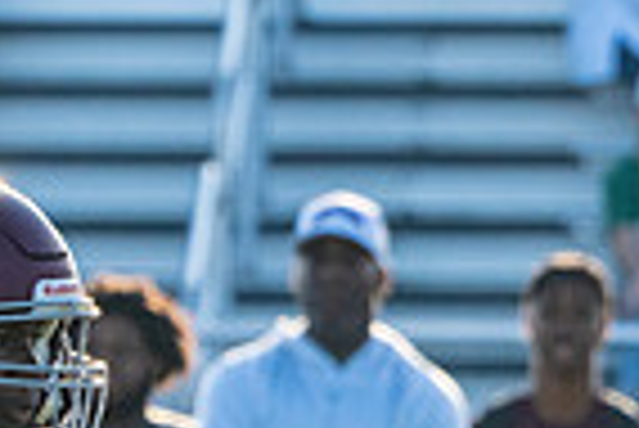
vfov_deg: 0.9
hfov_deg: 1.4
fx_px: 26172
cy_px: 770
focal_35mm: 1473
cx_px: 1017
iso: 1600
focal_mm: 297
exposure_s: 1/1250
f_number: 8
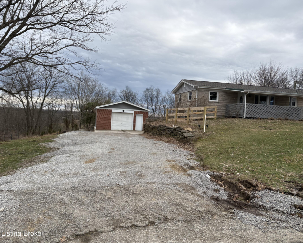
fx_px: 251
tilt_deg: -3.5
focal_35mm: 28
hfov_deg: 62.2
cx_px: 145
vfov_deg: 51.6
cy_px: 119
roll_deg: +1.5
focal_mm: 5.96
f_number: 1.6
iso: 50
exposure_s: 1/1848
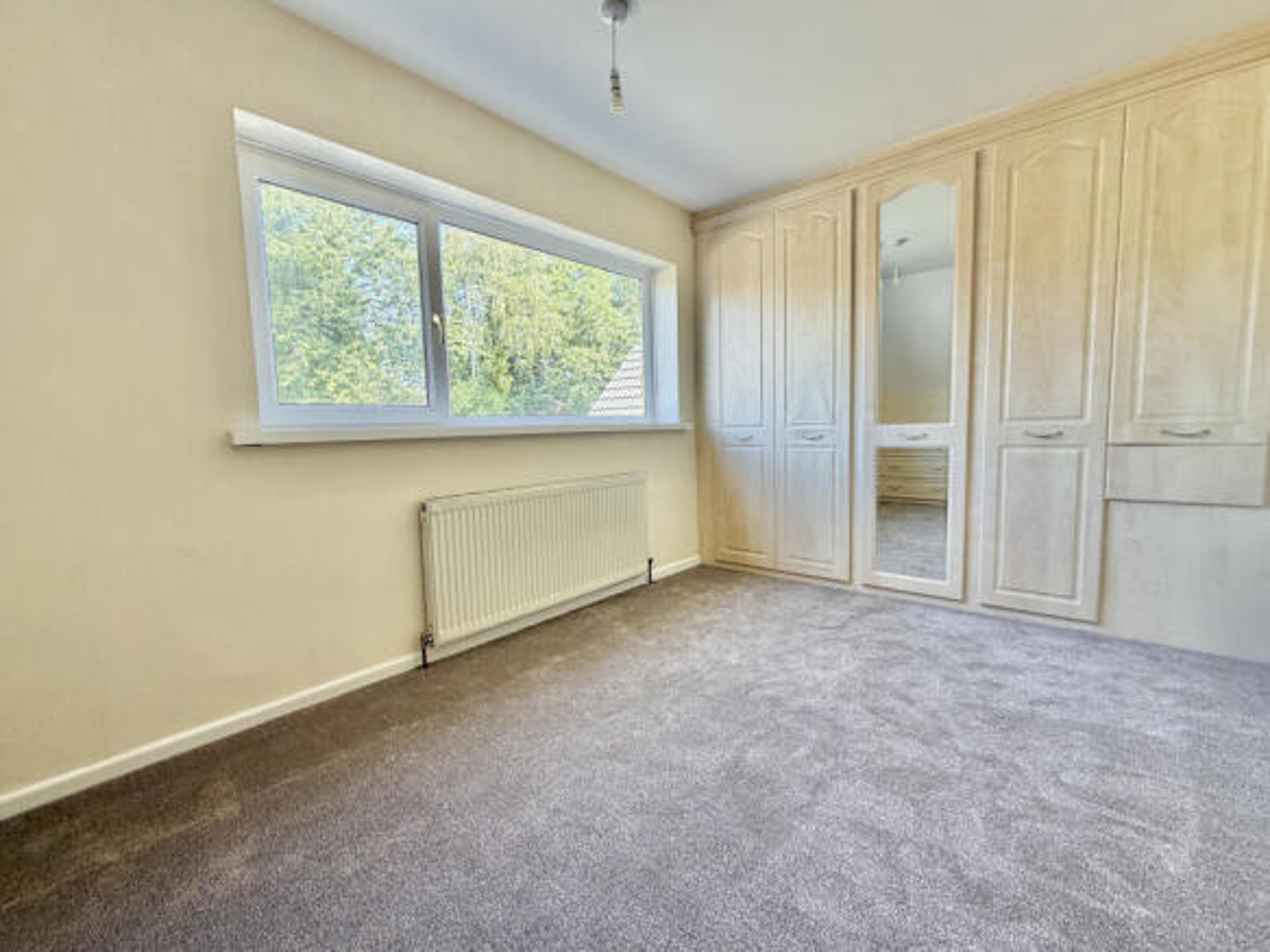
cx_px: 635
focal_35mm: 14
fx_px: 514
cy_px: 476
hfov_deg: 102.1
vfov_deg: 85.7
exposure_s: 1/121
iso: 100
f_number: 2.2
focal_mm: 2.22
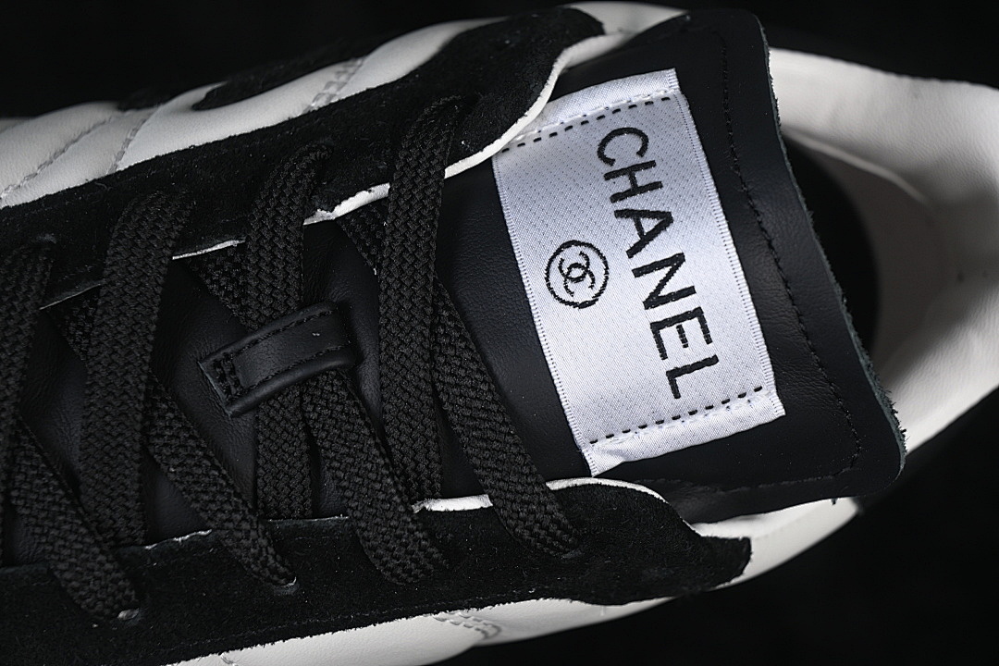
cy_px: 333
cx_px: 500
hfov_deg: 27.0
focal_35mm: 75
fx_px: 2081
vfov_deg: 18.2
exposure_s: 1/60
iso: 160
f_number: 6.3
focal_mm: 50
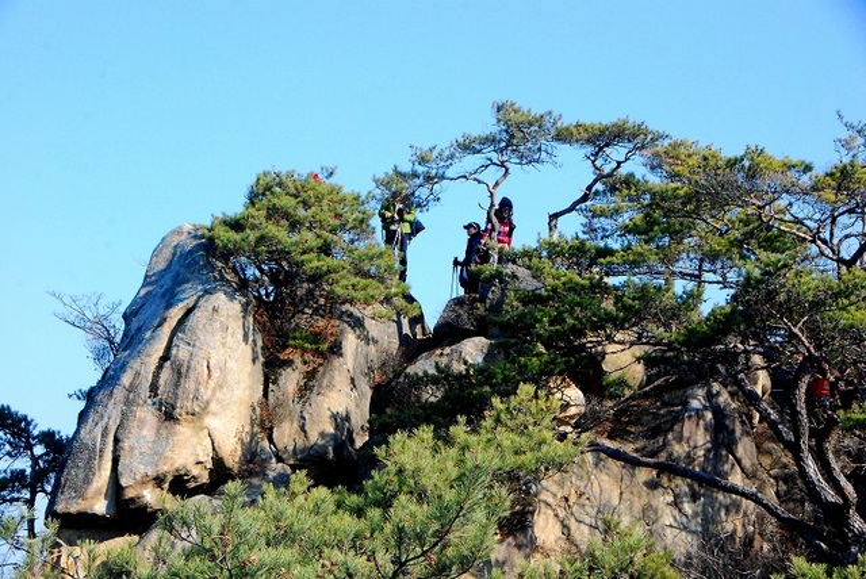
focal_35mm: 84
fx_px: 2022
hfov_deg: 24.2
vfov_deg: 16.3
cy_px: 290
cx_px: 433
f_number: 16
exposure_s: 1/640
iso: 1600
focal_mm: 56
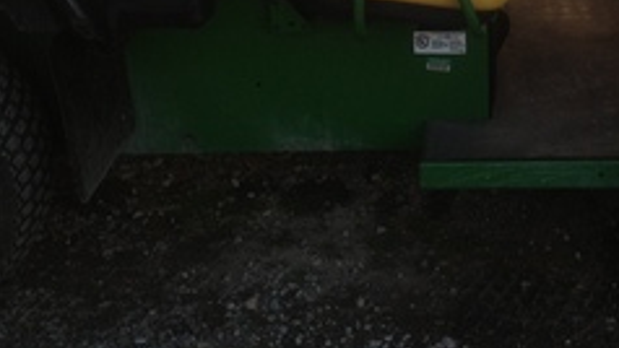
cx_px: 468
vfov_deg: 13.7
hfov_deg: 24.2
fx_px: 1428
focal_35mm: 87
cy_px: -18
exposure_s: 1/726
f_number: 2.4
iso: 50
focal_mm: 4.28
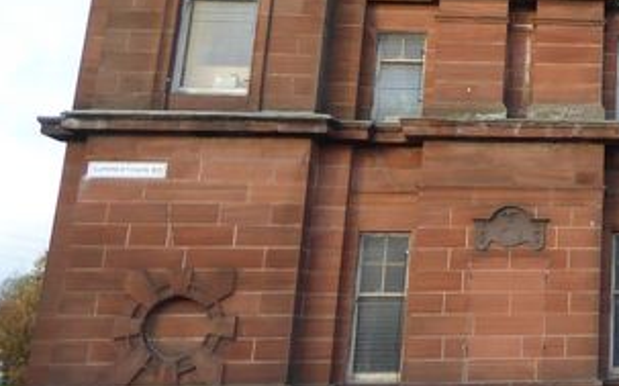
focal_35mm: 70
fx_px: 1180
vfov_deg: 18.1
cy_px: -2
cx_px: 801
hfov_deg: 25.4
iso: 80
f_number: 3.3
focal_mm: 4.3
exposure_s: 1/100
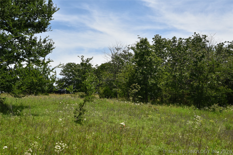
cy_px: 78
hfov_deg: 41.1
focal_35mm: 48
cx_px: 116
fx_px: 311
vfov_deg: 28.1
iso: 320
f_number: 11
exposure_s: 1/500
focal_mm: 48
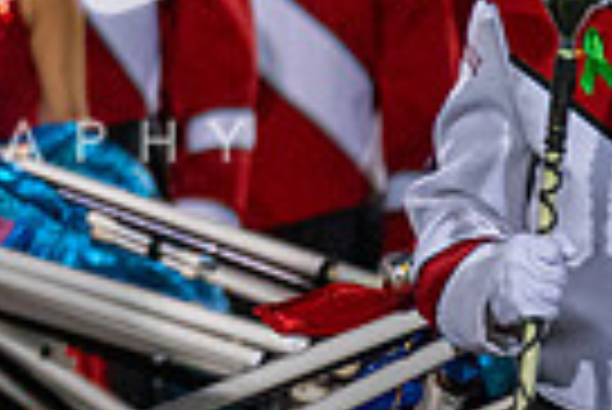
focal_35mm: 1842
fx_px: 31347
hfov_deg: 1.1
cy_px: -14
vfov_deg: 0.7
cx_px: -495
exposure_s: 1/250
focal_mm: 400
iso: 6400
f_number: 6.3
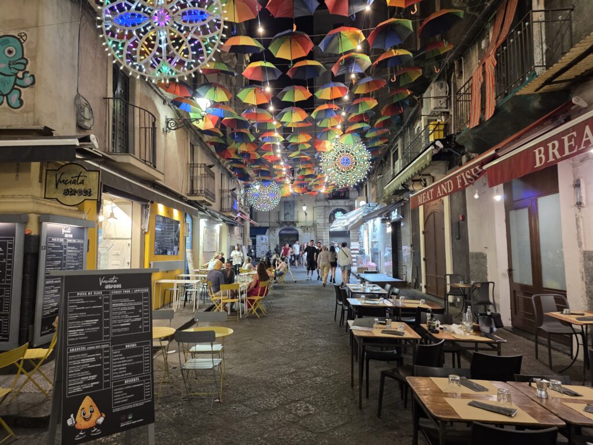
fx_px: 394
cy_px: 222
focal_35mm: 23
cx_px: 296
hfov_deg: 73.9
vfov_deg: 58.9
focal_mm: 6.25
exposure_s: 1/100
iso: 400
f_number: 1.7
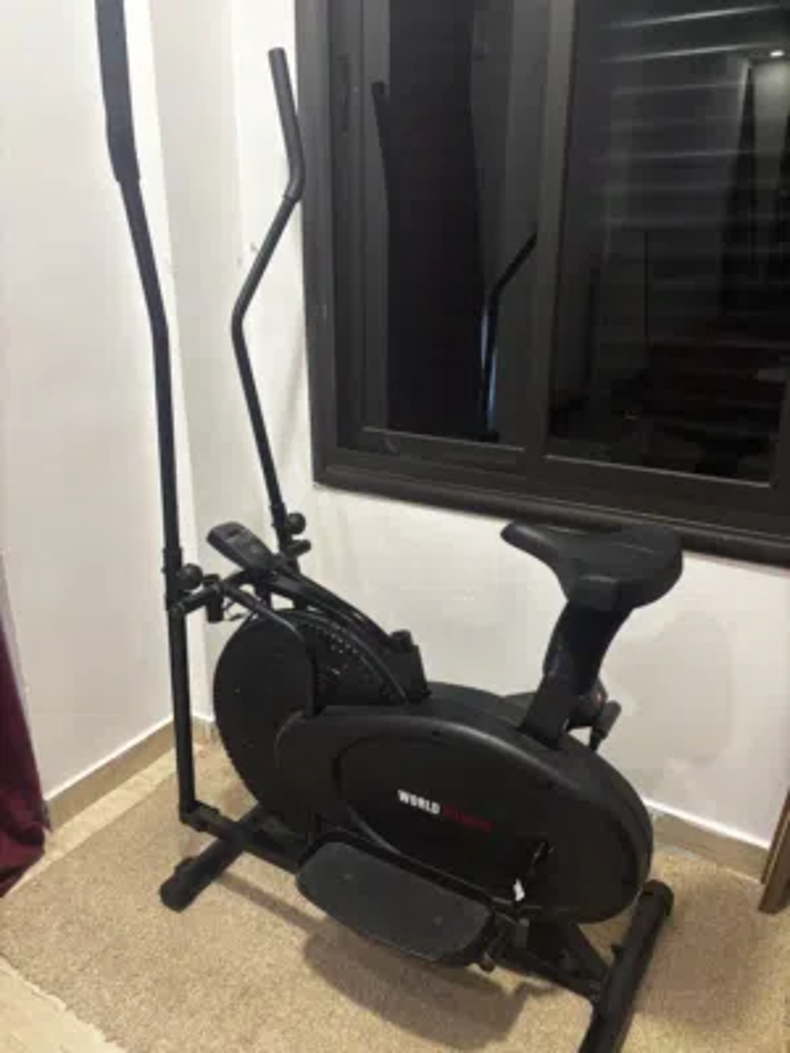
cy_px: 526
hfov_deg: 53.1
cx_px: 395
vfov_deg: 67.3
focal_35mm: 26
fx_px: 791
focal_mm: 5.96
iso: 400
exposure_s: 1/50
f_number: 1.6
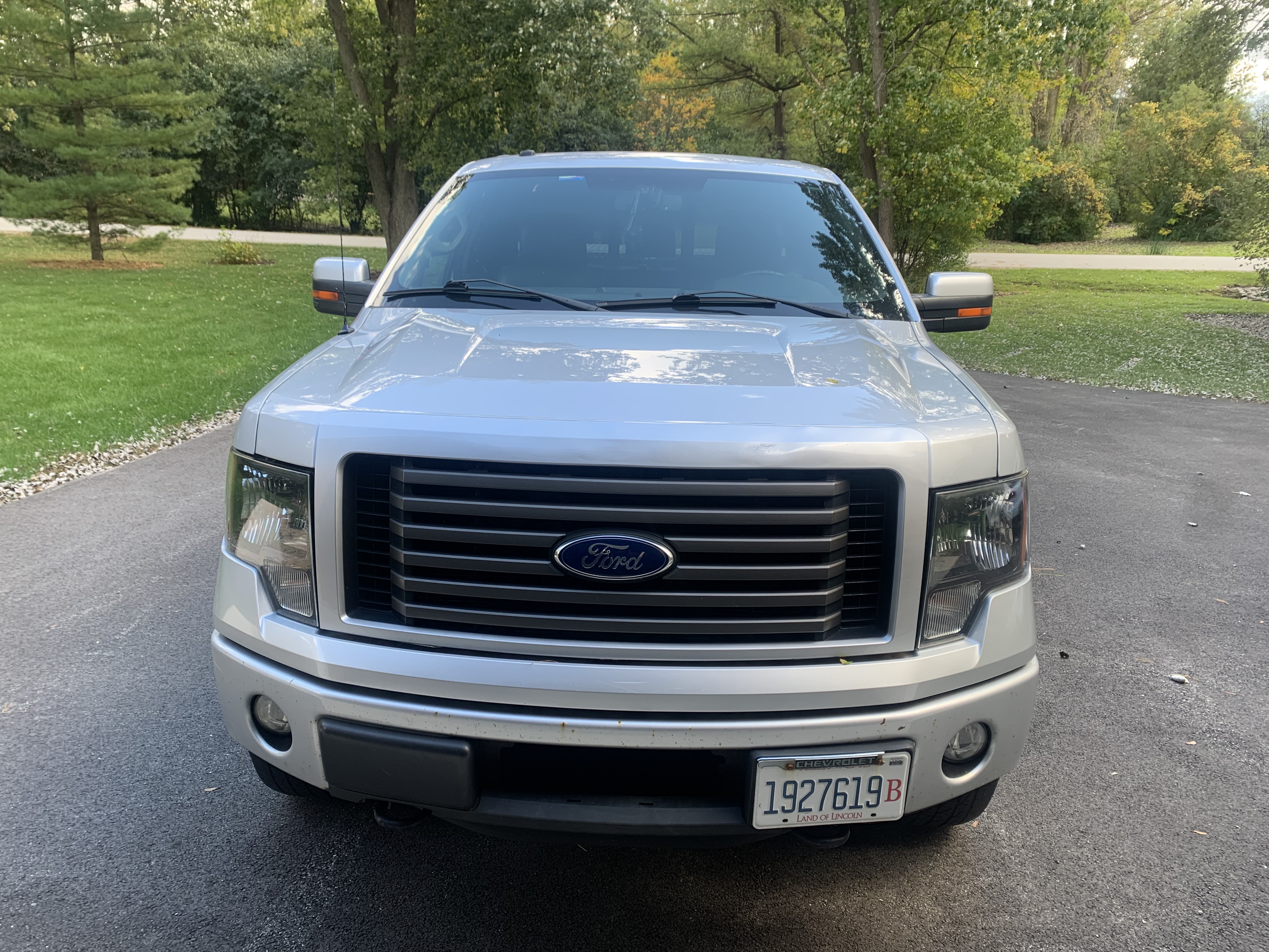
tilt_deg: -17.4
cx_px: 634
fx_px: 953
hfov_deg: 67.3
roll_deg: -0.3
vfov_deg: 53.1
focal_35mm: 26
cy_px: 476
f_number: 1.8
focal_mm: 4.25
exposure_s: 1/122
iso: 25
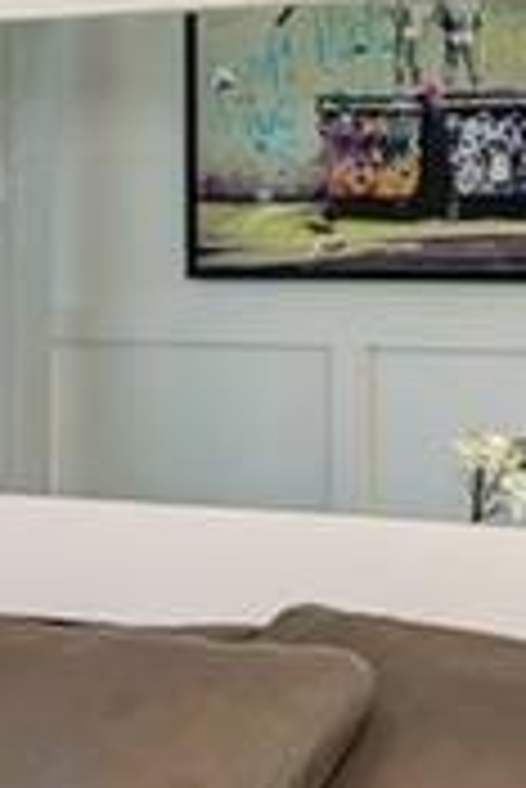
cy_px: 194
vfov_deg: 13.2
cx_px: -800
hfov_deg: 8.1
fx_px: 3390
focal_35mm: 155
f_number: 6.3
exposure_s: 1/13
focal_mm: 17
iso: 100
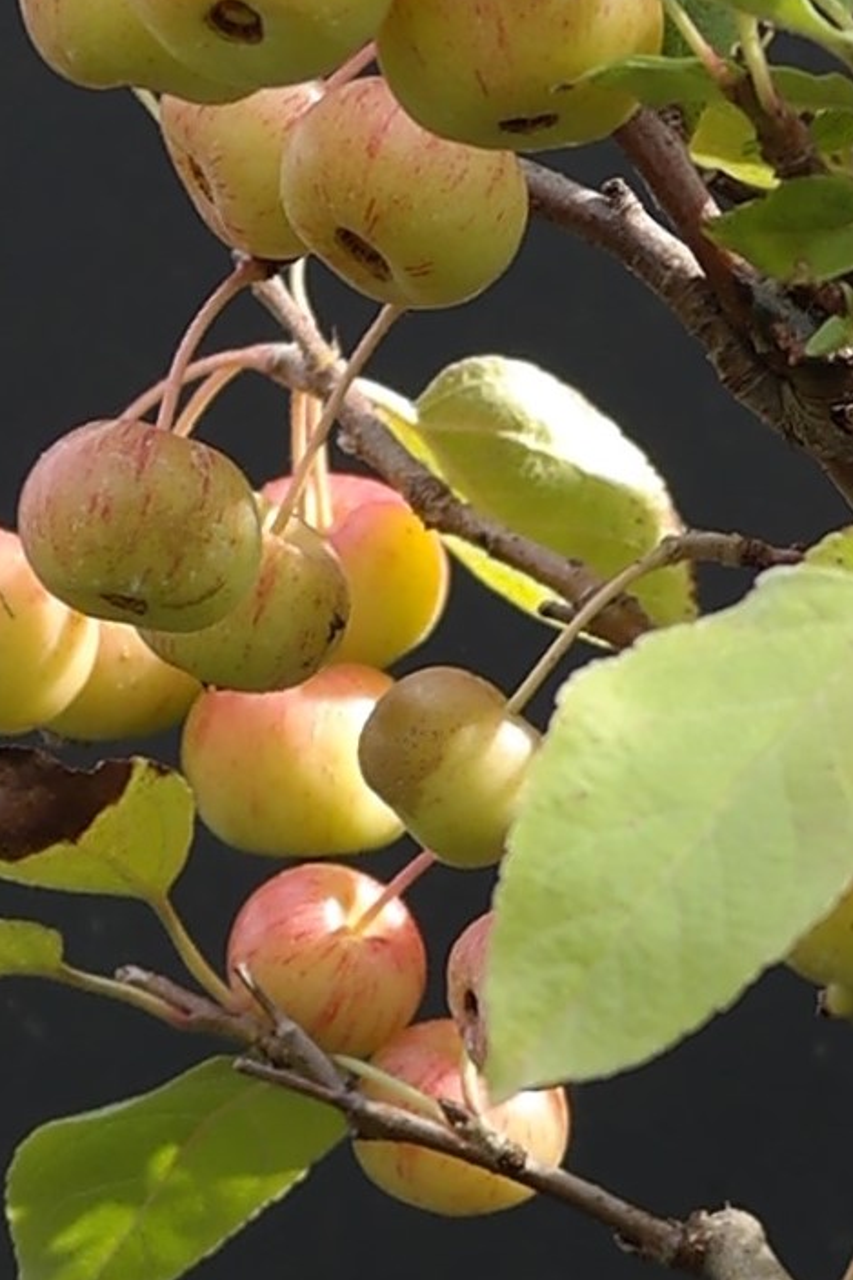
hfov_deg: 8.4
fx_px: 5653
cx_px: 1344
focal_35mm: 159
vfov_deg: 12.7
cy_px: 1332
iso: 100
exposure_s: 1/125
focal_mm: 20
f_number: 4
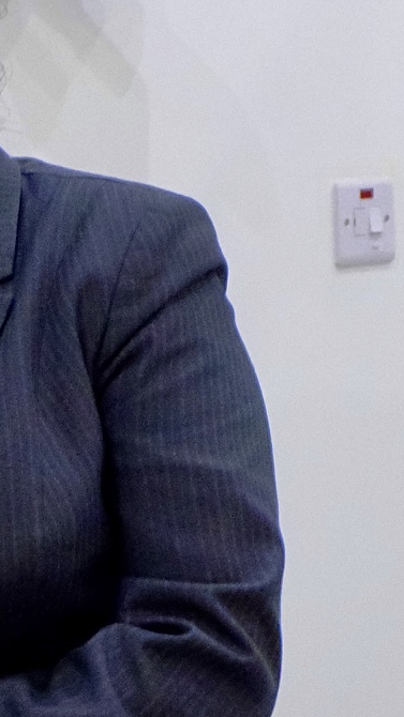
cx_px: 715
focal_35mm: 200
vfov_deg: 10.7
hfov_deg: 6.0
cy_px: 65
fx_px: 3808
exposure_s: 1/100
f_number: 4.4
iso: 5000
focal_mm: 27.1
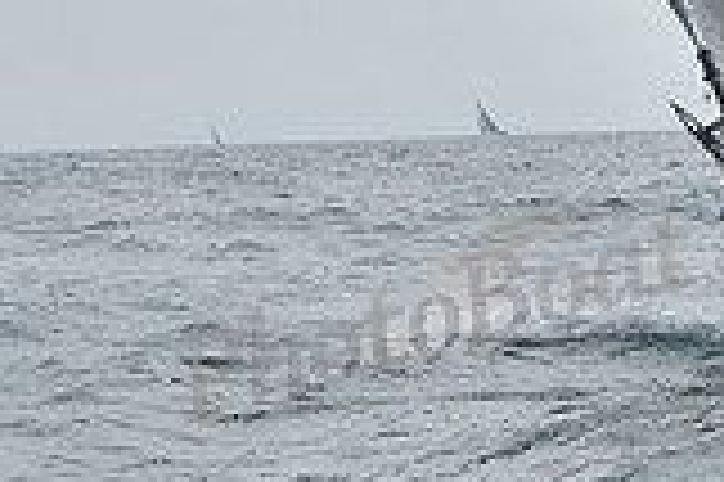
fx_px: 5444
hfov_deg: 7.5
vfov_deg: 5.1
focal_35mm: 271
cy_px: 7
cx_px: 1048
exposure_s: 1/800
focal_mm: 75
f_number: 11
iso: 250
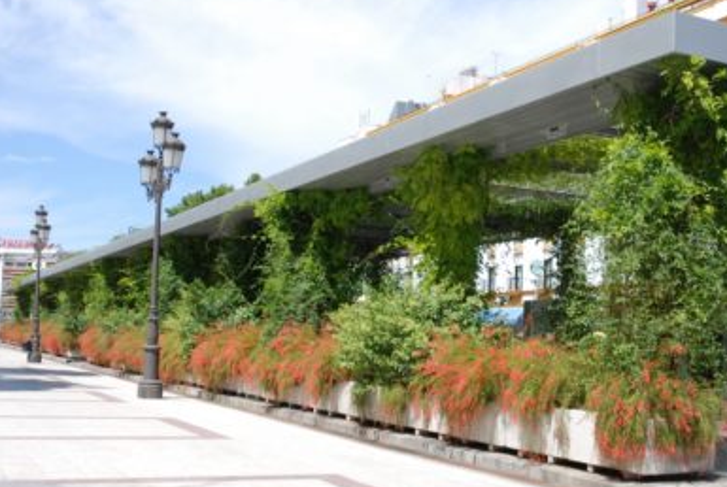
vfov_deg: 27.8
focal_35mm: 49
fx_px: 984
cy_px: 288
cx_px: 453
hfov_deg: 40.3
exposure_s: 1/200
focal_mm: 25
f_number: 7.1
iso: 100
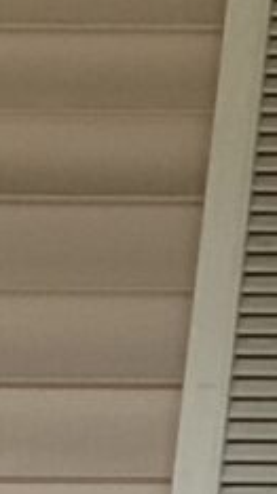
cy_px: 608
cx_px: 858
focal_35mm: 215
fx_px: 2818
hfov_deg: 5.3
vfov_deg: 9.9
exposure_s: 1/643
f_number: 2.2
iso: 25
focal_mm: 2.71
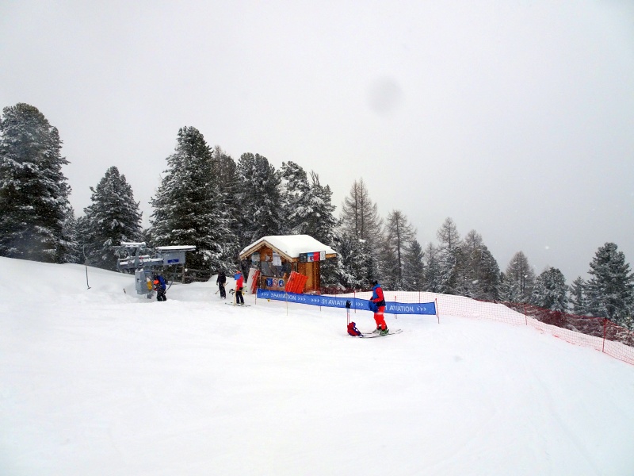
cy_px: 238
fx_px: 440
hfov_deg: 71.6
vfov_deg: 56.8
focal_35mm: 24
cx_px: 317
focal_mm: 4.1
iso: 80
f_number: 3.5
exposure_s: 1/1000
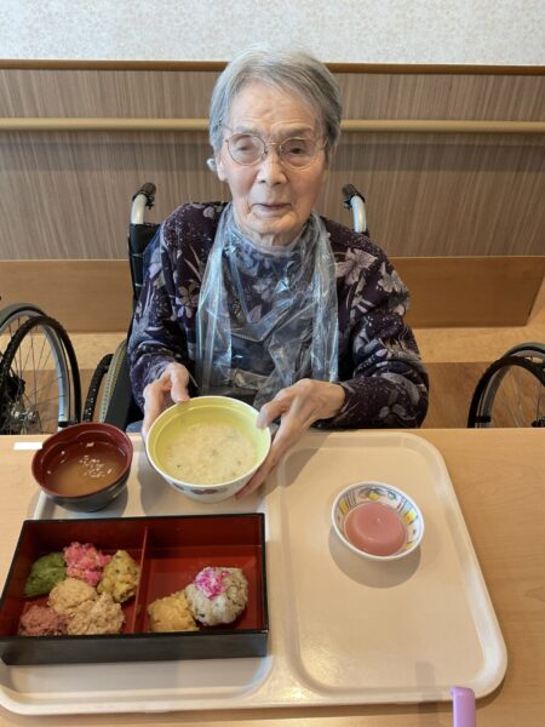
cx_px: 272
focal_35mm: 29
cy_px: 364
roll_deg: +0.6
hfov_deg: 48.2
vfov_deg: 61.7
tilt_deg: -40.1
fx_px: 609
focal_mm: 3
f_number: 1.8
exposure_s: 1/60
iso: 64
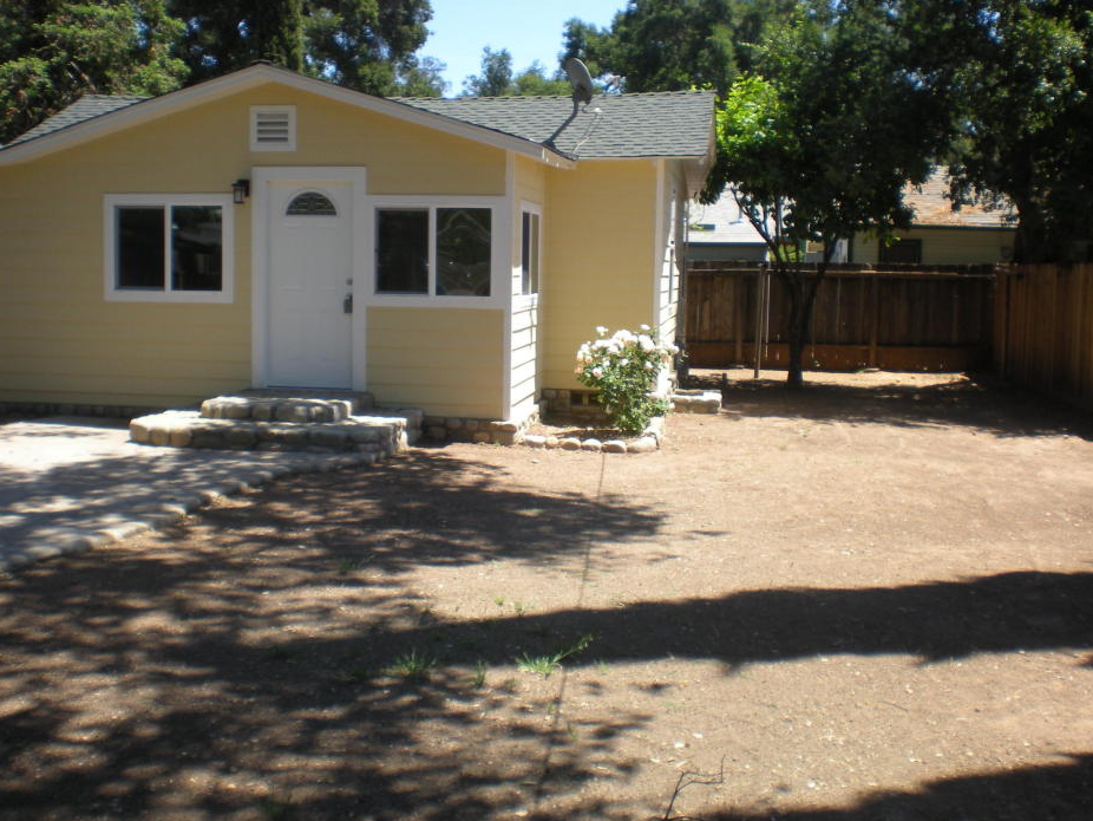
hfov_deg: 44.8
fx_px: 1326
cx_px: 534
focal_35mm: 42
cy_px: 408
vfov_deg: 34.4
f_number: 4.6
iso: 64
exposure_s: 1/226
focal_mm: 6.3
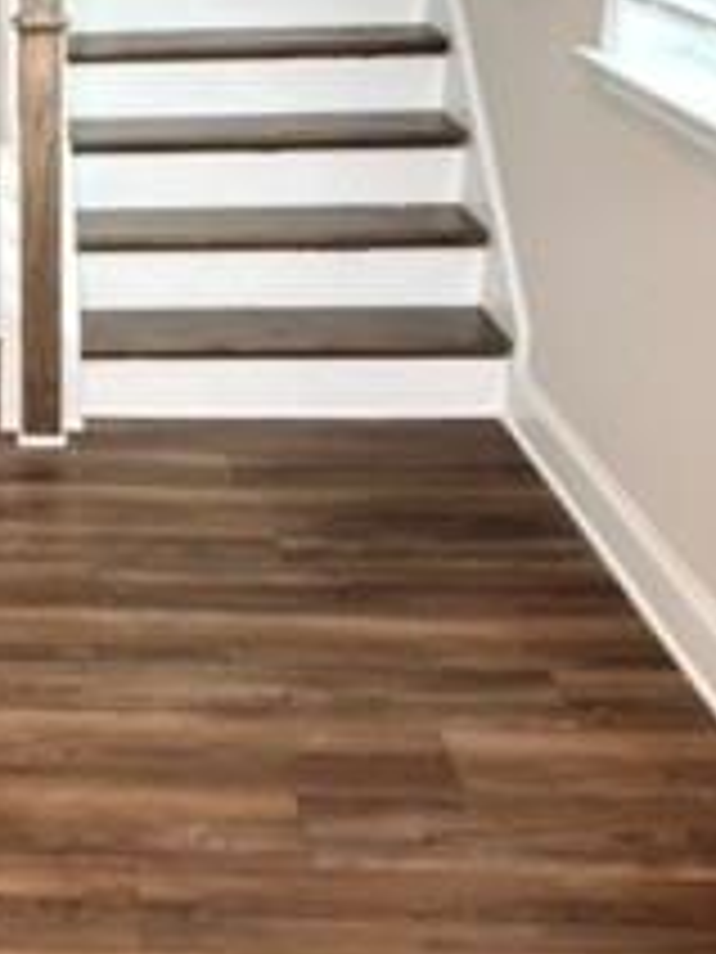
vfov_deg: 32.4
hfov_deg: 23.2
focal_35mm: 59
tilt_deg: -18.0
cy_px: 310
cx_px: -81
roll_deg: +1.8
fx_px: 1627
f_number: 1.6
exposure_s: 1/60
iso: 160
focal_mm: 5.96
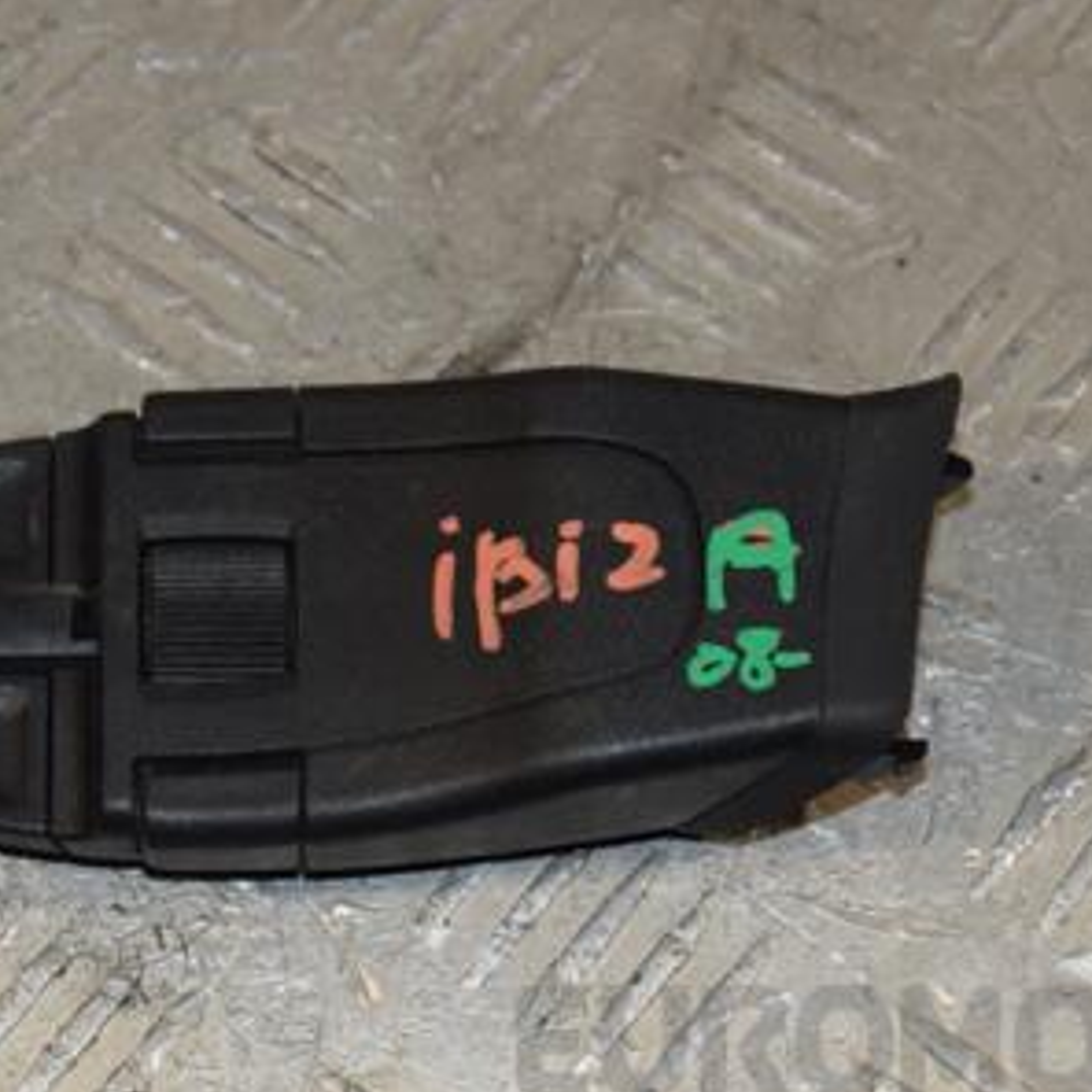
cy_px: 550
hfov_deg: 10.9
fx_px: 5710
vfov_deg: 10.9
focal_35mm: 160
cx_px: 446
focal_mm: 62
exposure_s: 1/200
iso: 800
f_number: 6.3
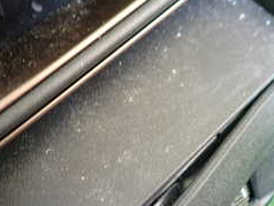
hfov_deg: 30.6
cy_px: 189
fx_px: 499
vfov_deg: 22.7
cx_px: 166
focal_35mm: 63
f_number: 2
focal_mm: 4.5
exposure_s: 1/30
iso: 250
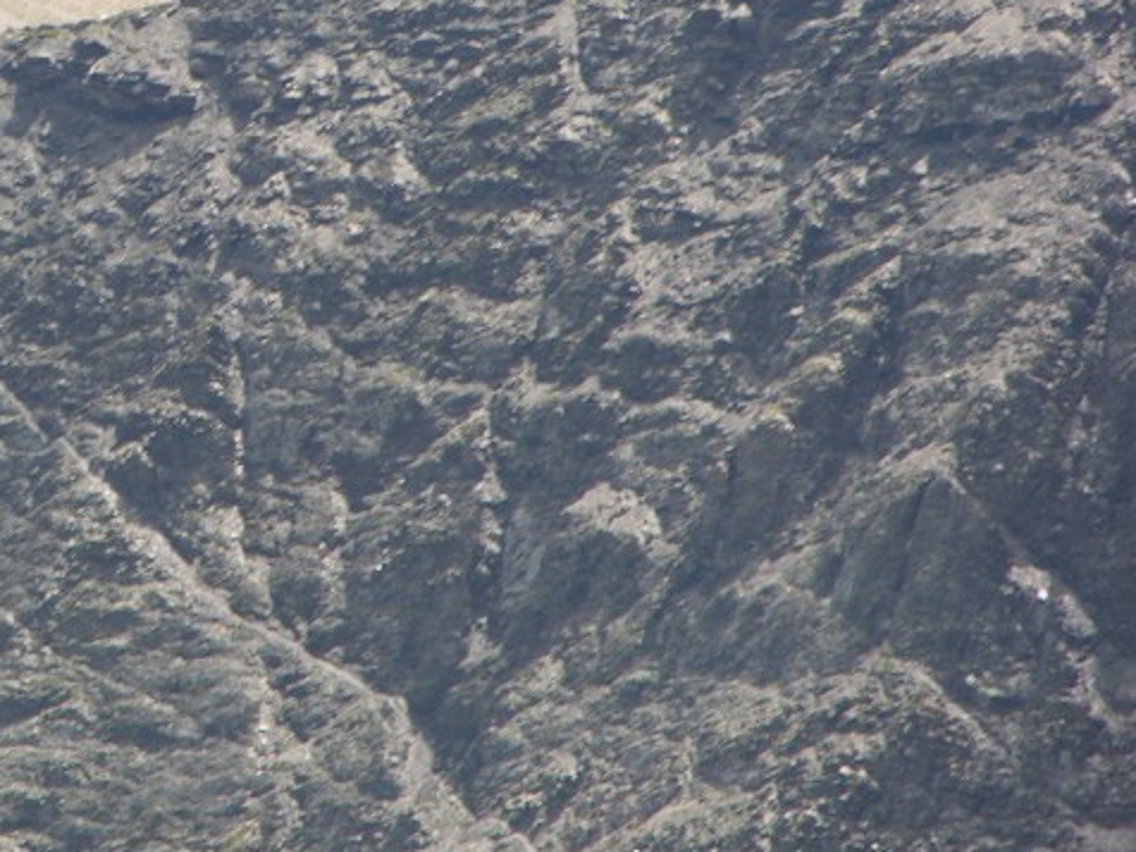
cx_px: -81
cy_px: 2
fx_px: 19756
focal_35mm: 602
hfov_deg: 3.3
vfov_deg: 2.5
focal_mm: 71.2
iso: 50
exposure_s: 1/206
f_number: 4.7
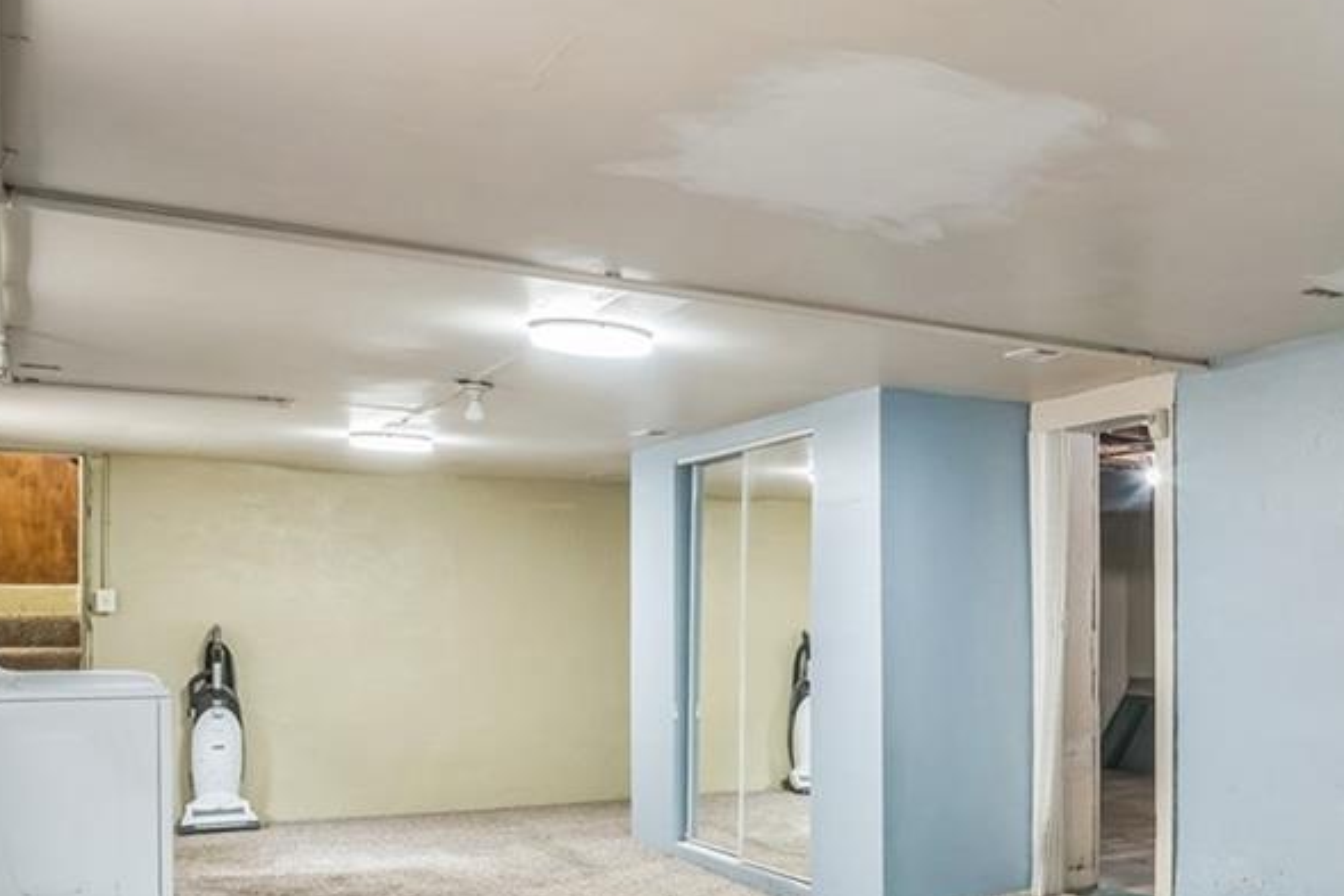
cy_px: 595
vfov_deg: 34.8
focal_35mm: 38
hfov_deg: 40.0
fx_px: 1419
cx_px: 1517
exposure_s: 1/5
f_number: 7.1
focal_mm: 14
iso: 400
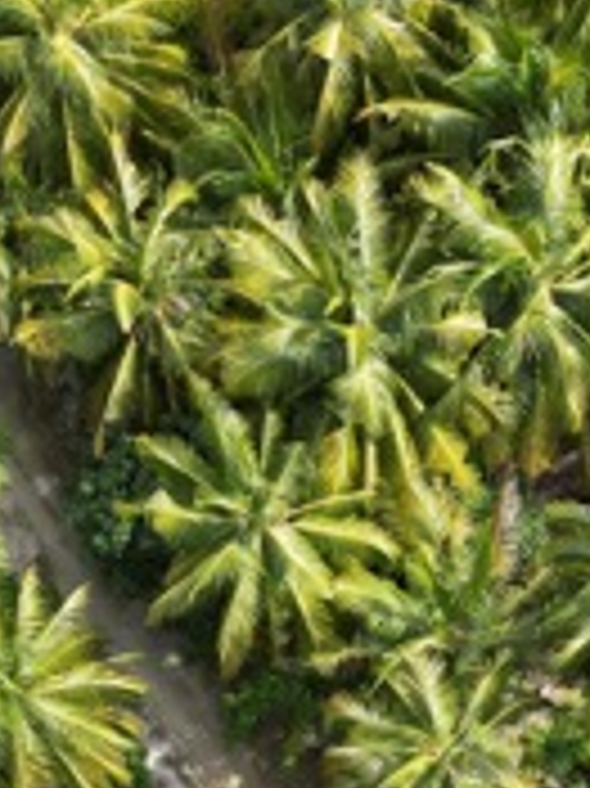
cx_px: 527
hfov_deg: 16.5
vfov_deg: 19.6
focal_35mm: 88
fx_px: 2002
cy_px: 1148
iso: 100
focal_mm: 6.72
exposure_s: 1/1000
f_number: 1.7
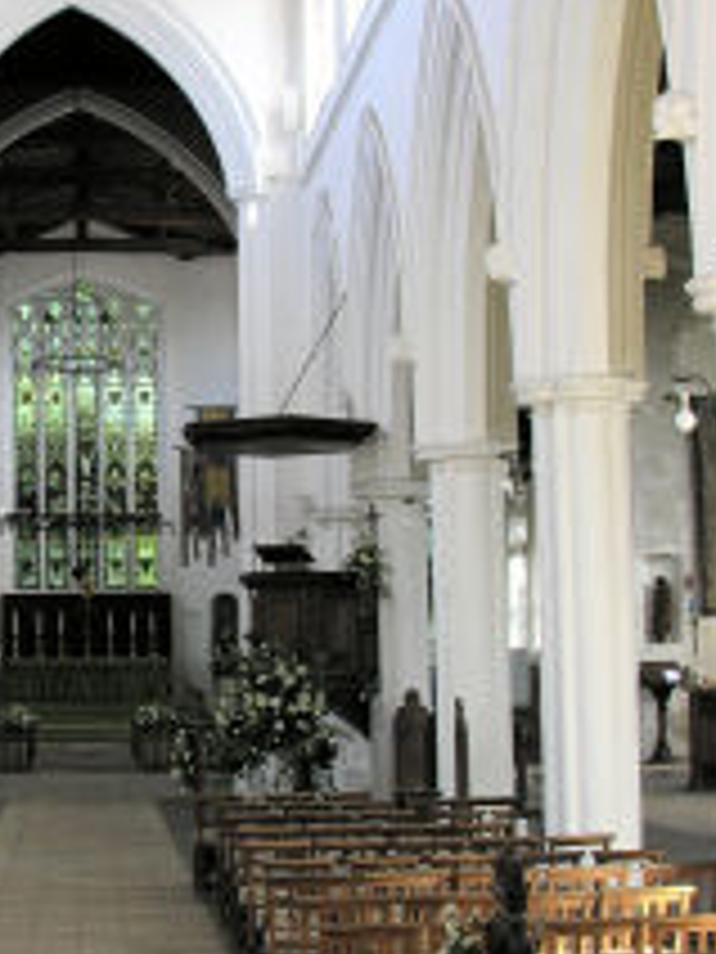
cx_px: 43
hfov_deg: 19.0
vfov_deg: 25.7
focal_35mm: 76
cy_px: 482
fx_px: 2096
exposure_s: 1/37.7
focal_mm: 8.9
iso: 50
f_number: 2.8
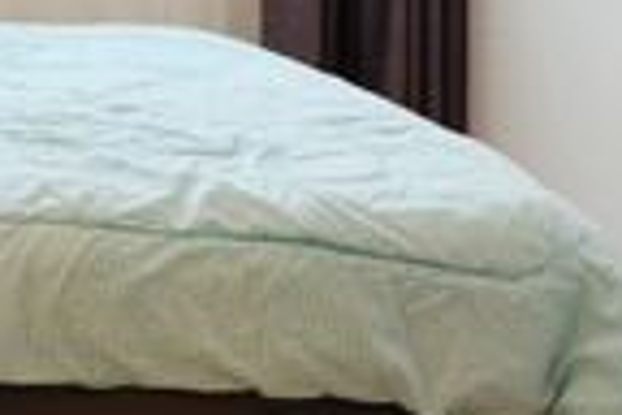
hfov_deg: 18.0
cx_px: -337
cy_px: -259
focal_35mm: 100
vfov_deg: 12.8
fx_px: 1728
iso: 400
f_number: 3.5
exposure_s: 1/52
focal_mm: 16
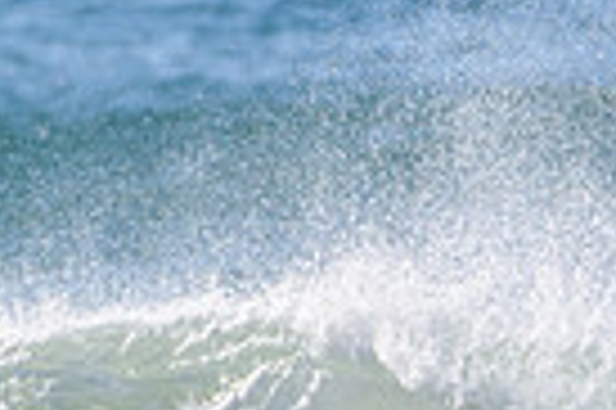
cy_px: 813
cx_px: -49
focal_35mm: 3176
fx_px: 54280
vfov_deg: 0.4
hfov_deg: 0.7
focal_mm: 500
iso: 250
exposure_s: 1/2000
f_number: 5.6
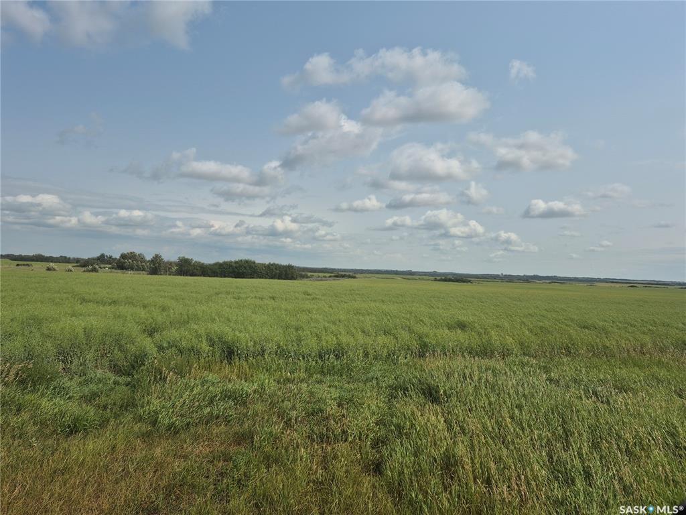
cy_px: 258
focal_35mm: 23
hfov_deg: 73.9
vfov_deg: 58.9
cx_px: 343
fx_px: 456
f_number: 1.8
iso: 25
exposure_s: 1/4544
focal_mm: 5.4
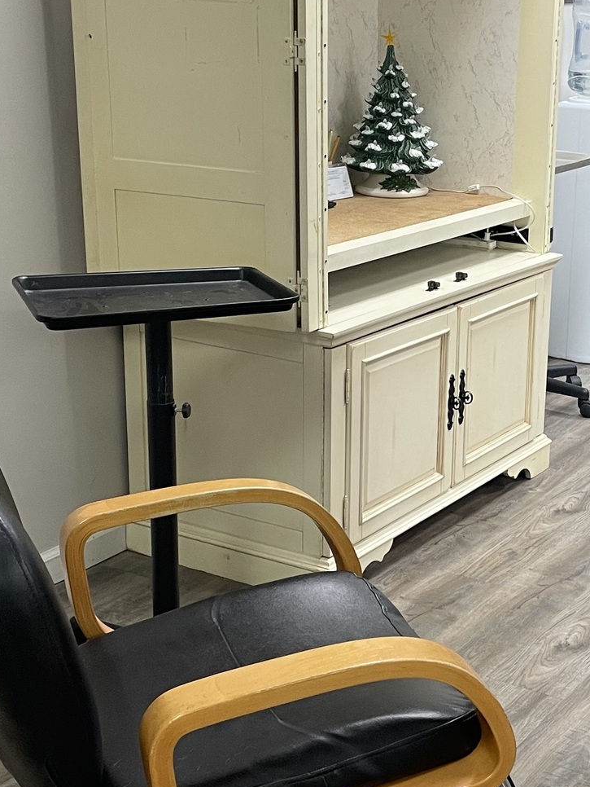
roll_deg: -1.6
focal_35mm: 62
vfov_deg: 31.2
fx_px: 1408
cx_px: 499
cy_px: 407
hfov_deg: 23.2
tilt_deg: -17.2
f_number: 1.6
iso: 125
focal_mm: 4.2
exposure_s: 1/60
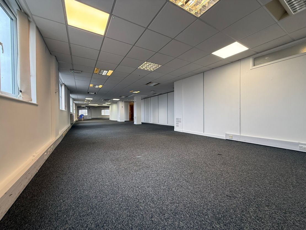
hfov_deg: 102.1
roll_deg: +0.9
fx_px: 124
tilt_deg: +0.0
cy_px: 115
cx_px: 153
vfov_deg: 85.7
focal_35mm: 14
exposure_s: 1/100
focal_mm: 2.22
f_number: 2.2
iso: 125
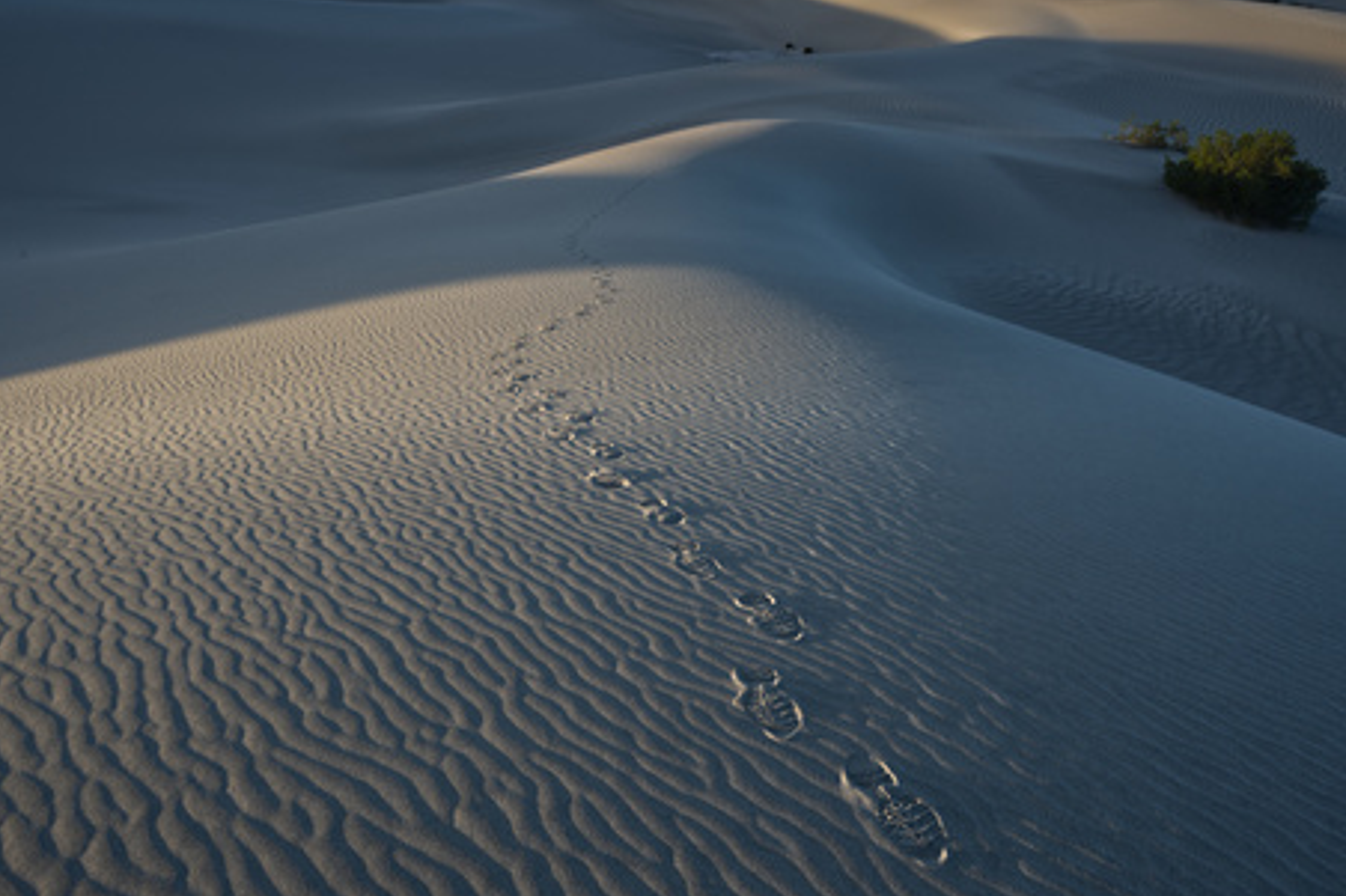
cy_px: 484
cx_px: 703
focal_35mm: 26
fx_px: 972
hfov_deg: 69.4
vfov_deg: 49.5
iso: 400
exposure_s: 1/80
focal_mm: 21
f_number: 14
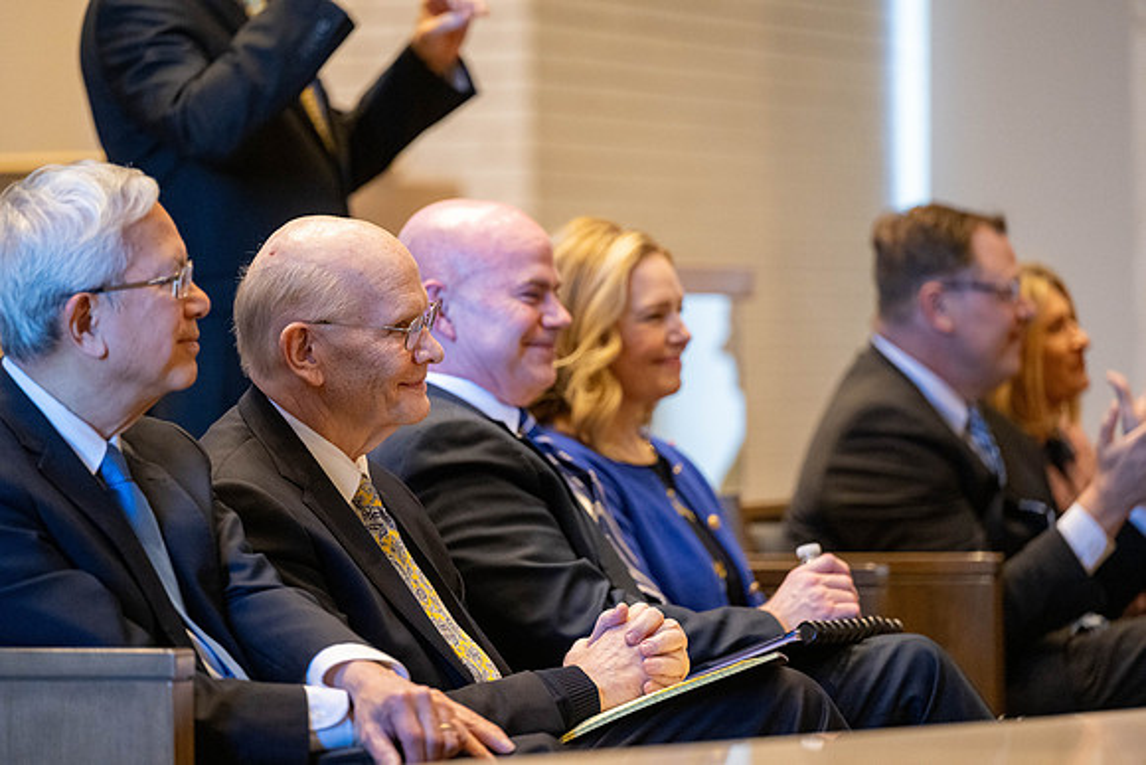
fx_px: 6368
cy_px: 382
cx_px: 573
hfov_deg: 10.3
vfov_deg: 6.9
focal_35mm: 200
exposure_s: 1/320
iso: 3200
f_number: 2.8
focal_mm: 200
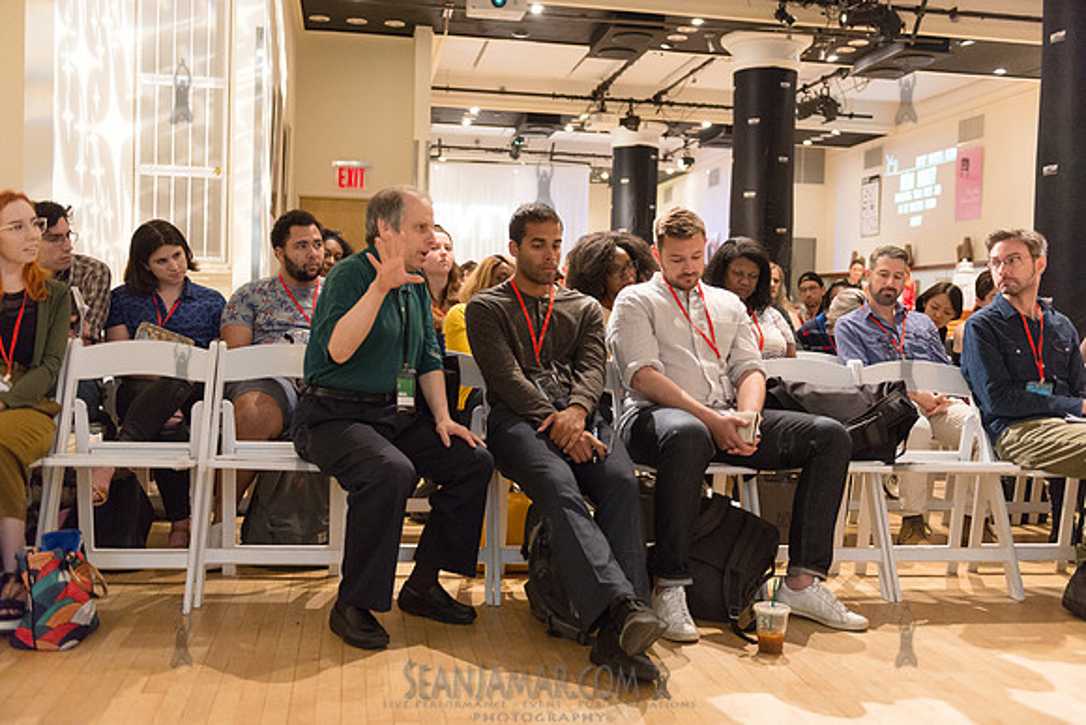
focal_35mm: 36
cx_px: 543
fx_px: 1086
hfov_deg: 53.1
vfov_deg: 36.9
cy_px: 362
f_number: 2.8
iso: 4000
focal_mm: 36
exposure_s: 1/200
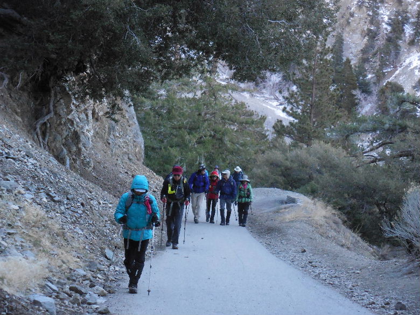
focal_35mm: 113
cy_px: 158
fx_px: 1371
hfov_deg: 17.4
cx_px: 210
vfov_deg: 13.1
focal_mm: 20.4
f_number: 5.1
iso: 800
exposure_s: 1/160
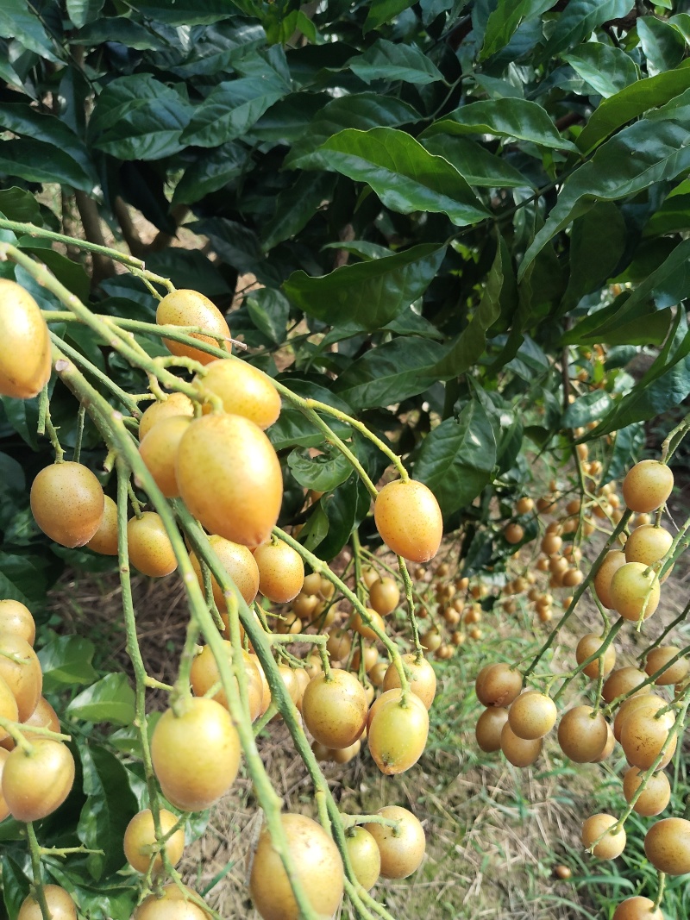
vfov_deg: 65.3
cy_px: 460
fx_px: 718
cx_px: 345
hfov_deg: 51.3
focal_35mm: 27
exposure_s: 1/900
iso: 563
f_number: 1.8
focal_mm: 4.05
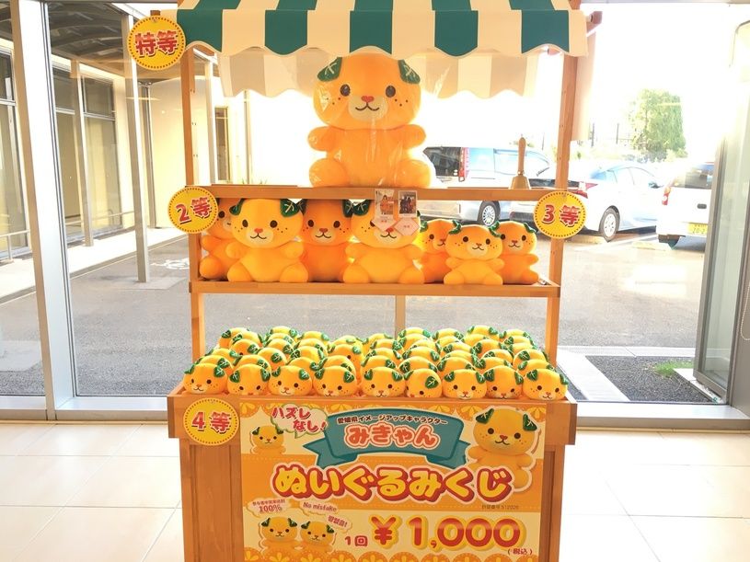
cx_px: 375
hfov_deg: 61.7
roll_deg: -0.9
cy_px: 281
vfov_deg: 48.2
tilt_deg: -9.3
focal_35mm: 29
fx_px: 628
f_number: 2.2
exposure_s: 1/30
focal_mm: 4.15
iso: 25
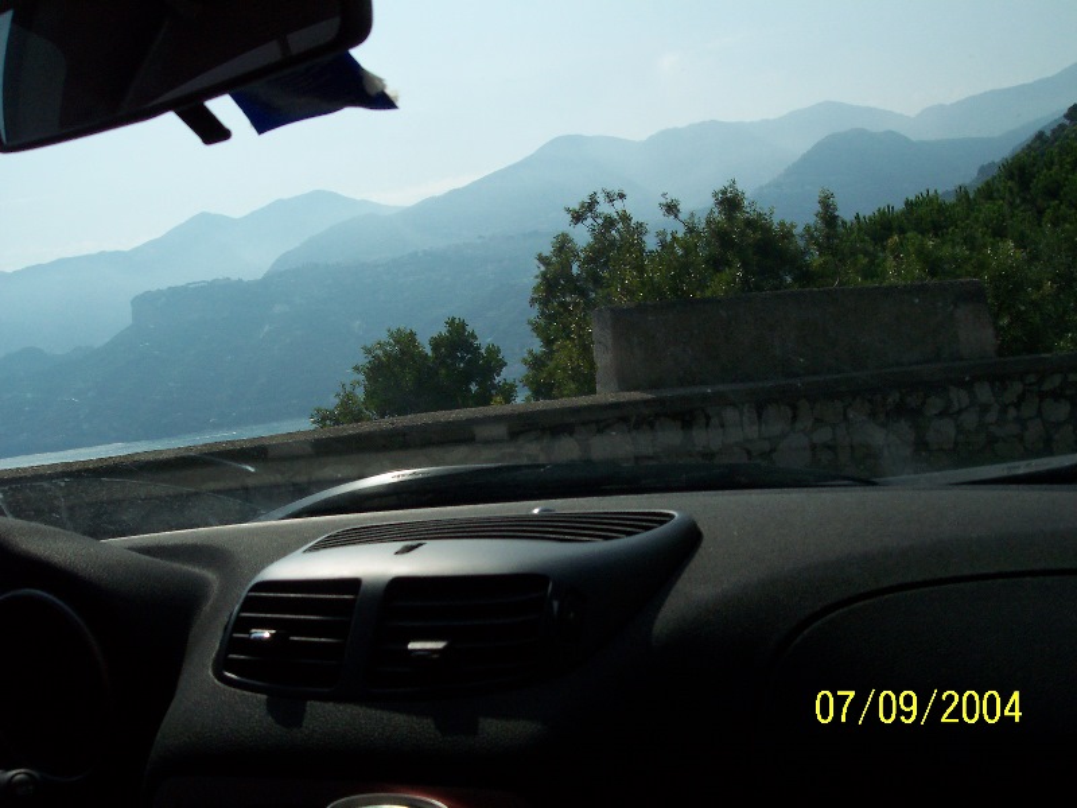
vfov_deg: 37.7
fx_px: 1182
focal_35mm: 38
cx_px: 538
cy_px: 404
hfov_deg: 49.0
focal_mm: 8
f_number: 4.8
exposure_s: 1/1000
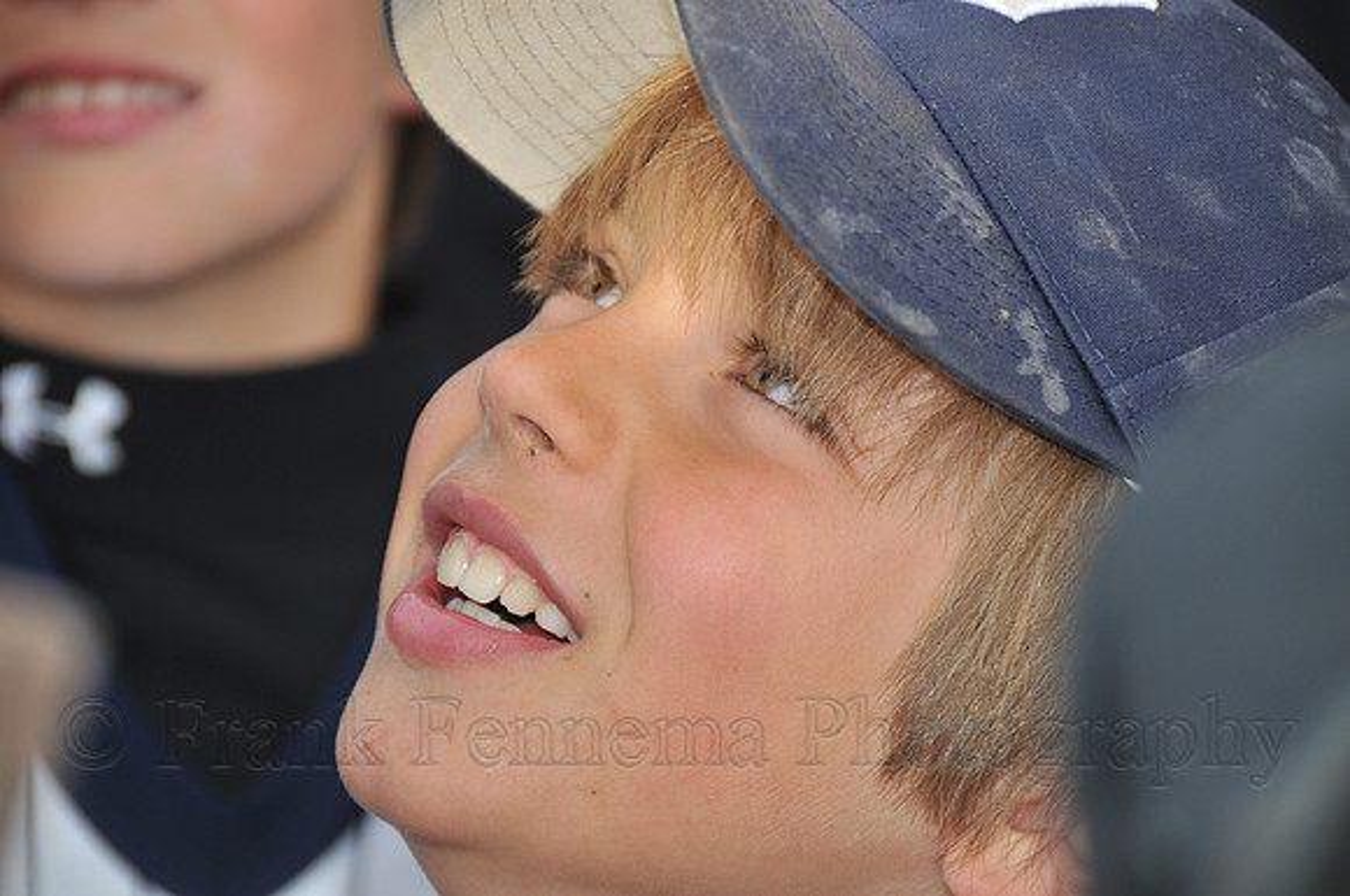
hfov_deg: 9.2
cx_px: 675
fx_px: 8426
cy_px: 448
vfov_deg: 6.1
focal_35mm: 225
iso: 200
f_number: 5.6
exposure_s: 1/250
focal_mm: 150
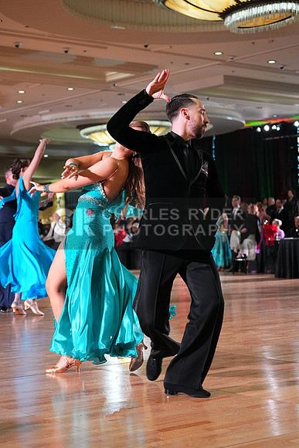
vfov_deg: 28.8
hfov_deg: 19.5
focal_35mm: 70
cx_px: 150
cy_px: 224
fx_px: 871
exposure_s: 1/400
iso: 6400
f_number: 4.5
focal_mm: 70
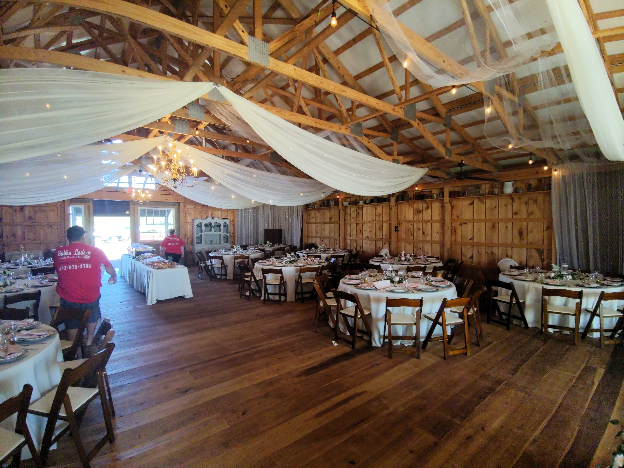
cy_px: 234
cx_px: 312
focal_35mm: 13
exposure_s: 1/120
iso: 142
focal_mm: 2.22
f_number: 2.2
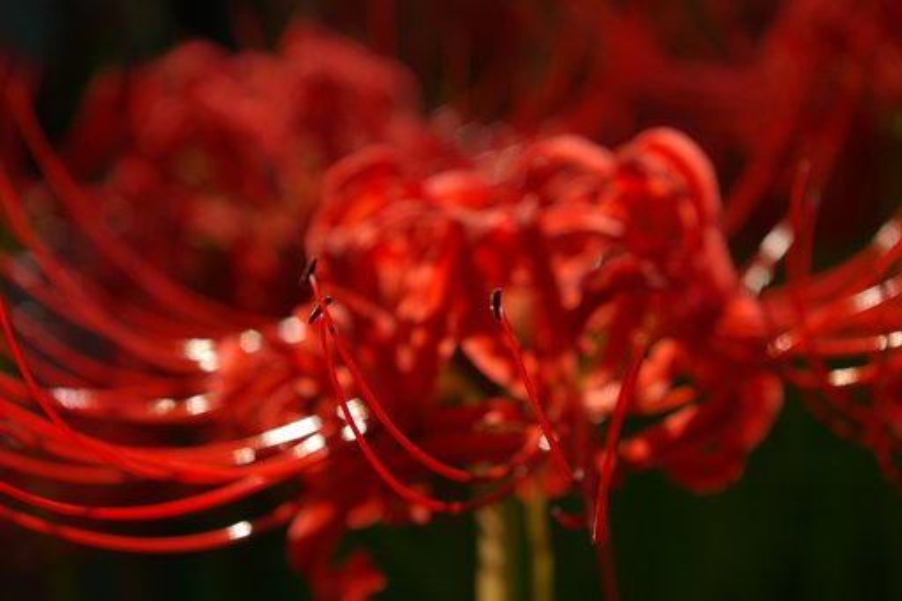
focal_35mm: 64
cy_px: 300
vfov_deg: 21.1
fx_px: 1615
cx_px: 451
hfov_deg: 31.2
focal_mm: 43
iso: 200
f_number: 8
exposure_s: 1/125
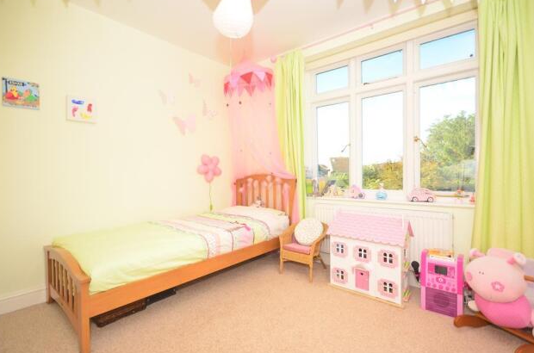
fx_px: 270
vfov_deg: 66.3
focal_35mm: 18
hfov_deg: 89.3
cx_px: 271
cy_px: 173
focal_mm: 11.5
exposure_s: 1/200
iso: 200
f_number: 5
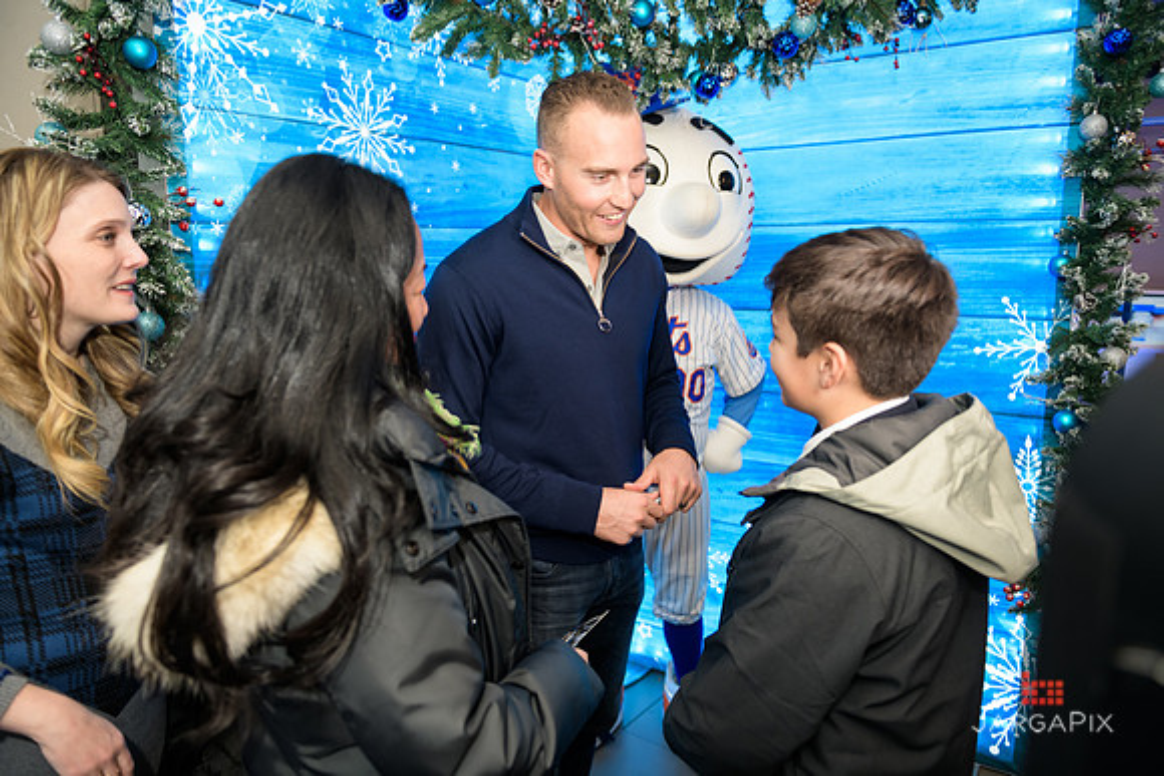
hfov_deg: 73.7
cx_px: 582
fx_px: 776
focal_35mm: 24
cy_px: 388
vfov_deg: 53.2
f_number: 3.2
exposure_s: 1/125
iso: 400
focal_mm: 24
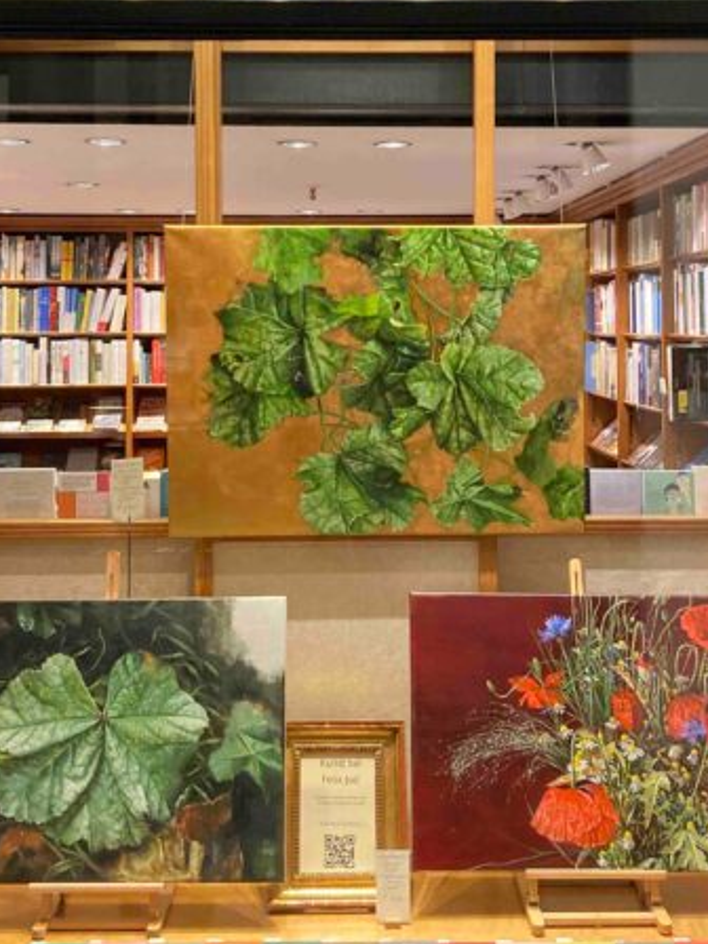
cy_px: 316
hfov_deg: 30.3
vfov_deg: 39.2
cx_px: 354
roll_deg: -0.7
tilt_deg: +0.4
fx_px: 1309
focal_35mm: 48
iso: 320
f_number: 1.8
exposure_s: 1/50
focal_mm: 3.99
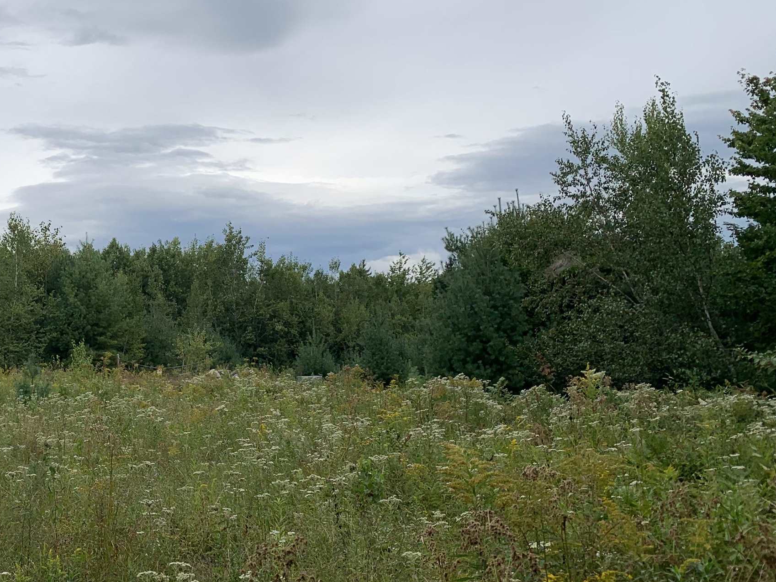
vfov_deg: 30.9
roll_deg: +3.8
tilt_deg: +7.1
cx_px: 81
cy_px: 284
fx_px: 1054
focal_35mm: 47
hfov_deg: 37.8
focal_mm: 4.25
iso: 25
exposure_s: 1/2915
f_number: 1.8
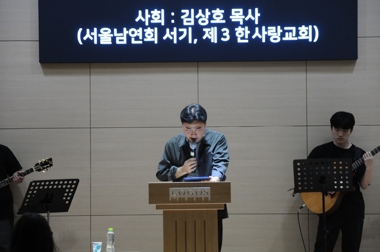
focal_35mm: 128
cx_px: 190
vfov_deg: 10.7
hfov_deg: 16.1
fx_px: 1344
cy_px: 126
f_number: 5.6
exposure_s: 1/30
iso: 1100
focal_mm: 85
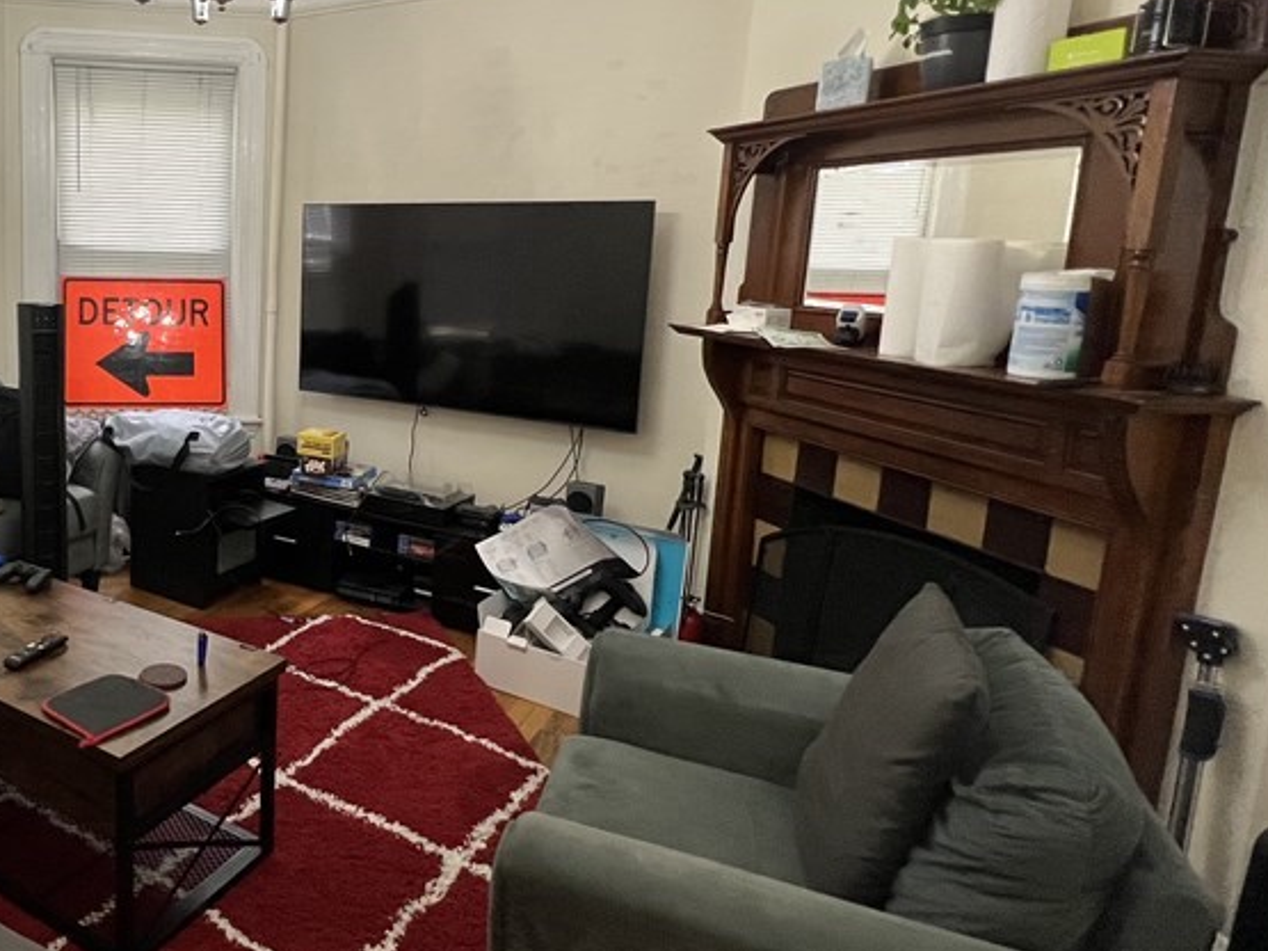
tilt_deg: -8.0
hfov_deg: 64.7
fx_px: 879
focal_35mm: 24
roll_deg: -1.2
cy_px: 382
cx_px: 240
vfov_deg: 56.4
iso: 250
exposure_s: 1/60
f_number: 1.8
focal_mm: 1.57
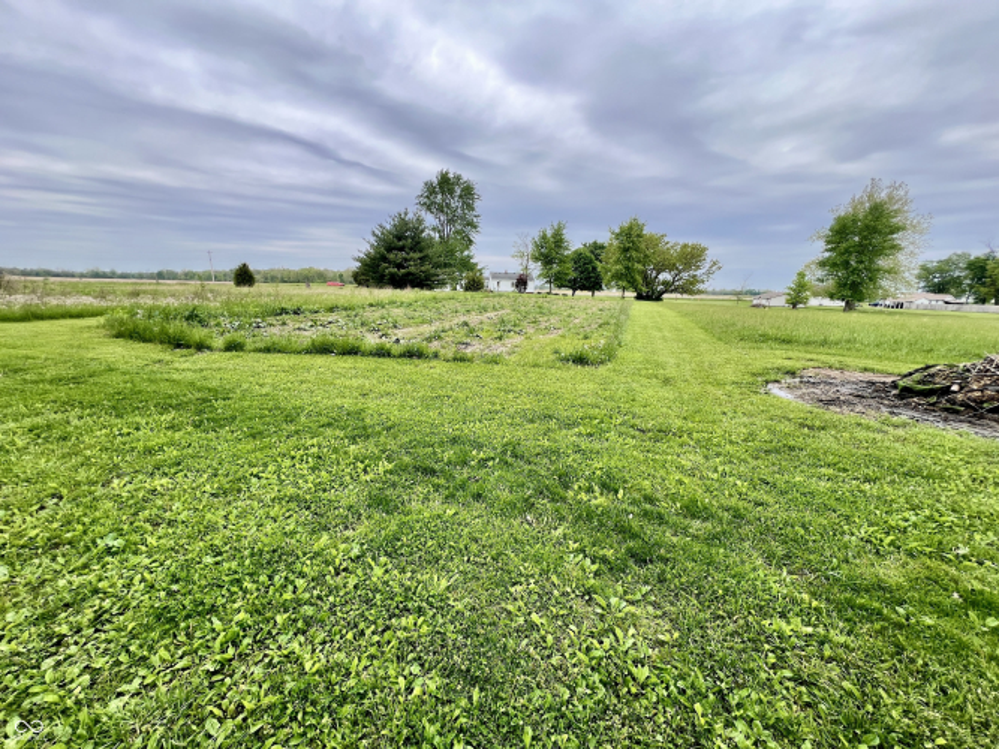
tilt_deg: -13.2
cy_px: 374
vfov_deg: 89.9
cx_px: 500
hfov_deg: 106.2
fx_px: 375
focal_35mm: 13
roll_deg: -2.2
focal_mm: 1.57
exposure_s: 1/641
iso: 32
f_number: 1.8
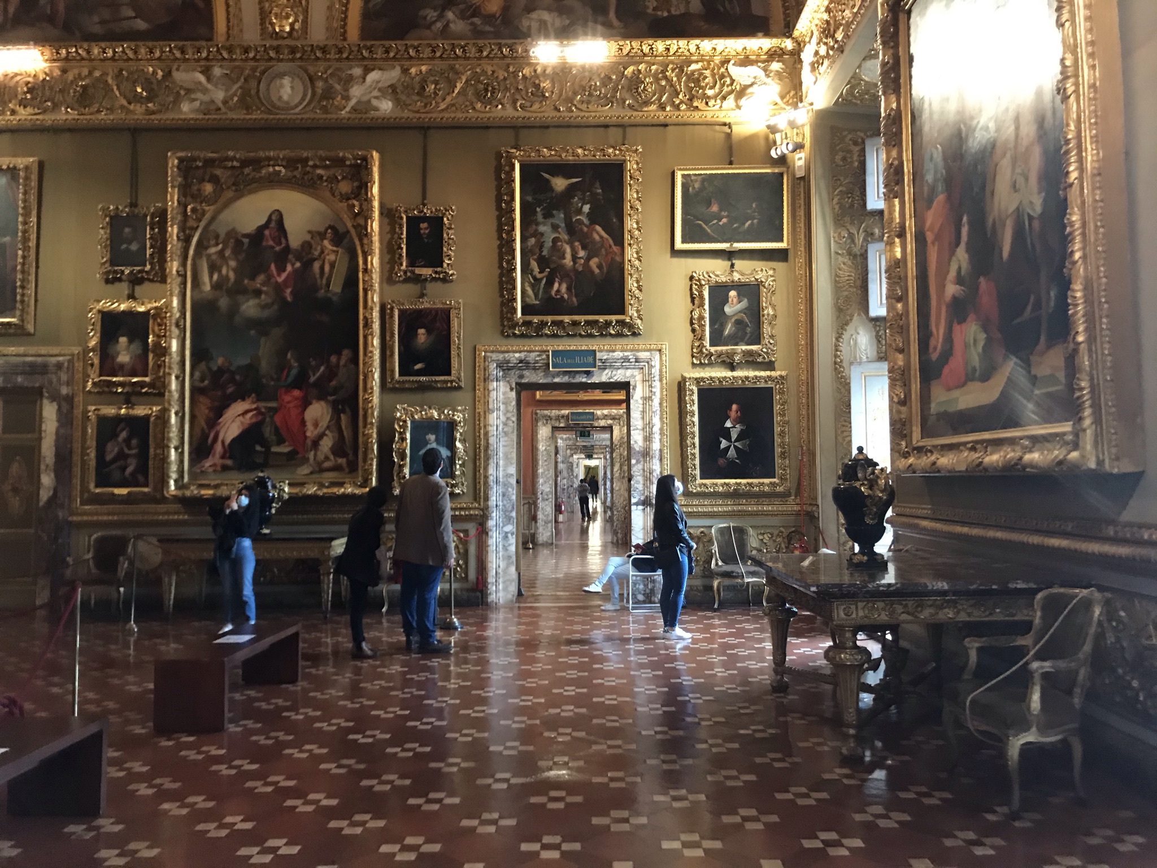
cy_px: 434
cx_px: 578
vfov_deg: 49.7
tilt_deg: +3.2
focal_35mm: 28
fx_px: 936
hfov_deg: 63.4
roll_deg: +1.2
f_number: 1.8
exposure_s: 1/13
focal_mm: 3.99
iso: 100
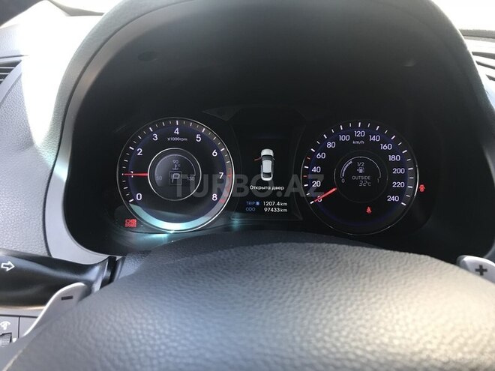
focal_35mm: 28
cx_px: 248
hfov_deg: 63.4
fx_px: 400
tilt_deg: -23.9
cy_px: 186
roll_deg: -0.4
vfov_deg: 49.7
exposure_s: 1/30
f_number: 1.8
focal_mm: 3.99
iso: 20
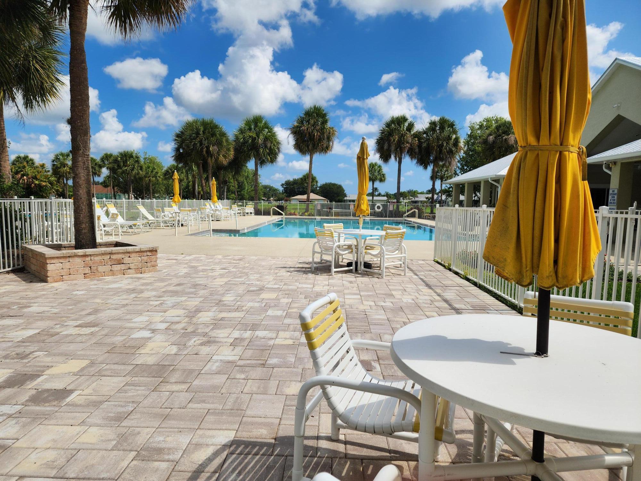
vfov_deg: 58.9
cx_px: 320
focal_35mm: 23
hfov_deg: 73.9
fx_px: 426
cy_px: 240
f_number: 1.8
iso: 12
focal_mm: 6.4
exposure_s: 1/2088
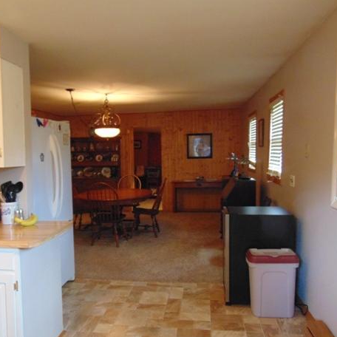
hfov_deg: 52.4
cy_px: 176
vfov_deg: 52.5
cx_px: 145
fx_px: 341
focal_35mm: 31
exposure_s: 1/20
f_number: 3
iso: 400
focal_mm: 4.5
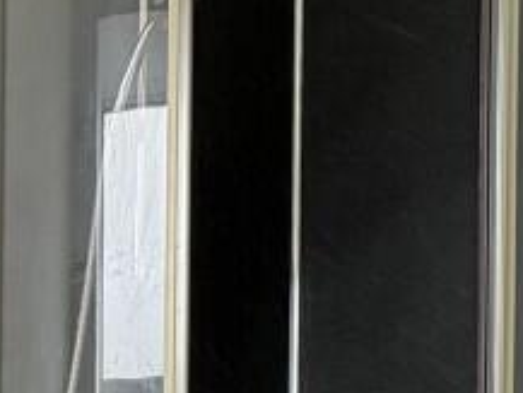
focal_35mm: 66
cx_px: -248
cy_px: 632
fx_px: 998
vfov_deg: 18.9
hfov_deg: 23.7
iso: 64
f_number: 2.2
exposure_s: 1/108
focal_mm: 2.22
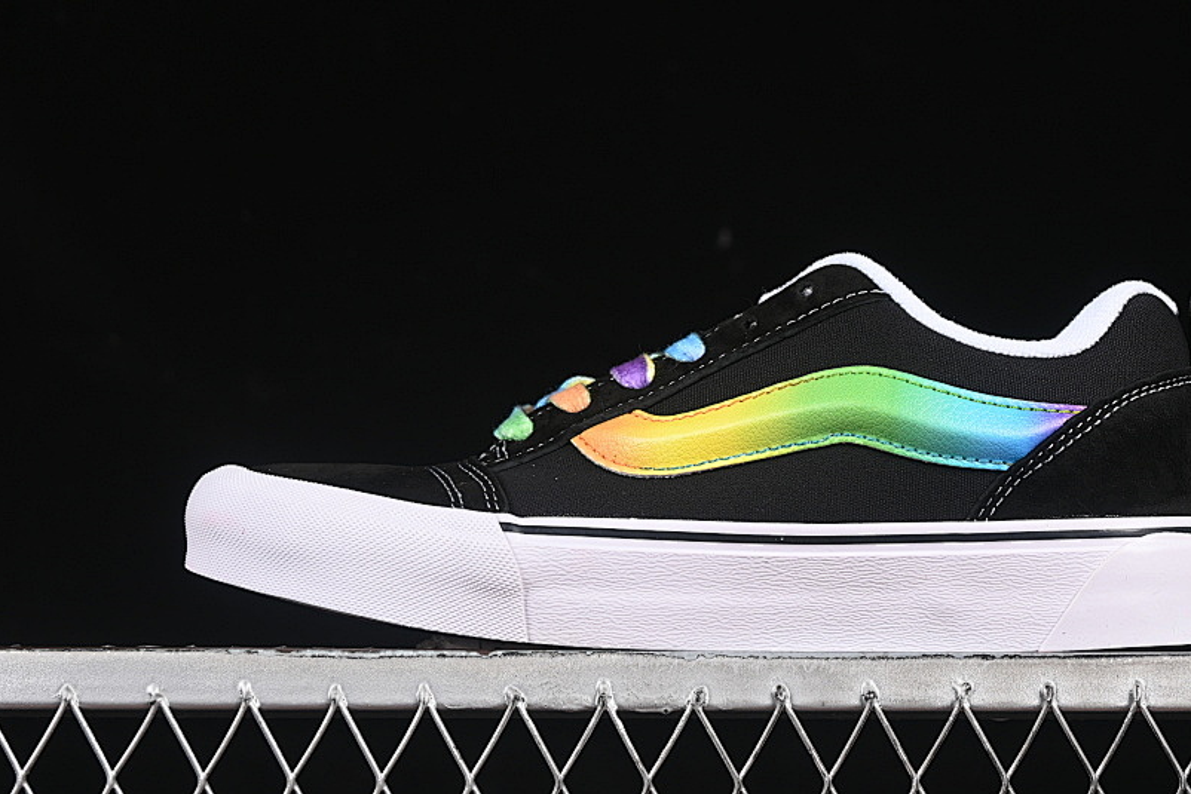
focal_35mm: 101
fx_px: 3342
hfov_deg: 20.2
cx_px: 722
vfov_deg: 13.6
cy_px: 321
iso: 160
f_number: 6.3
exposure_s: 1/60
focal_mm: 50
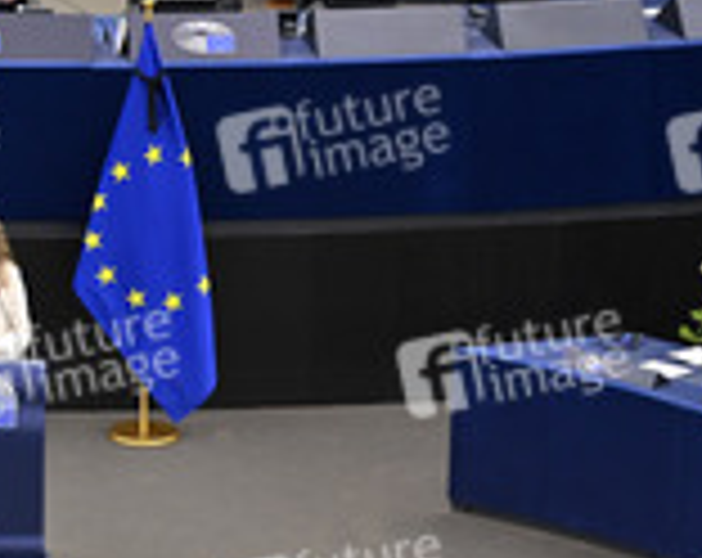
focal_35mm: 367
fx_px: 7606
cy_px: 252
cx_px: -56
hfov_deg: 5.3
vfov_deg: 4.2
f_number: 2.8
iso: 1000
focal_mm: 135
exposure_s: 1/400
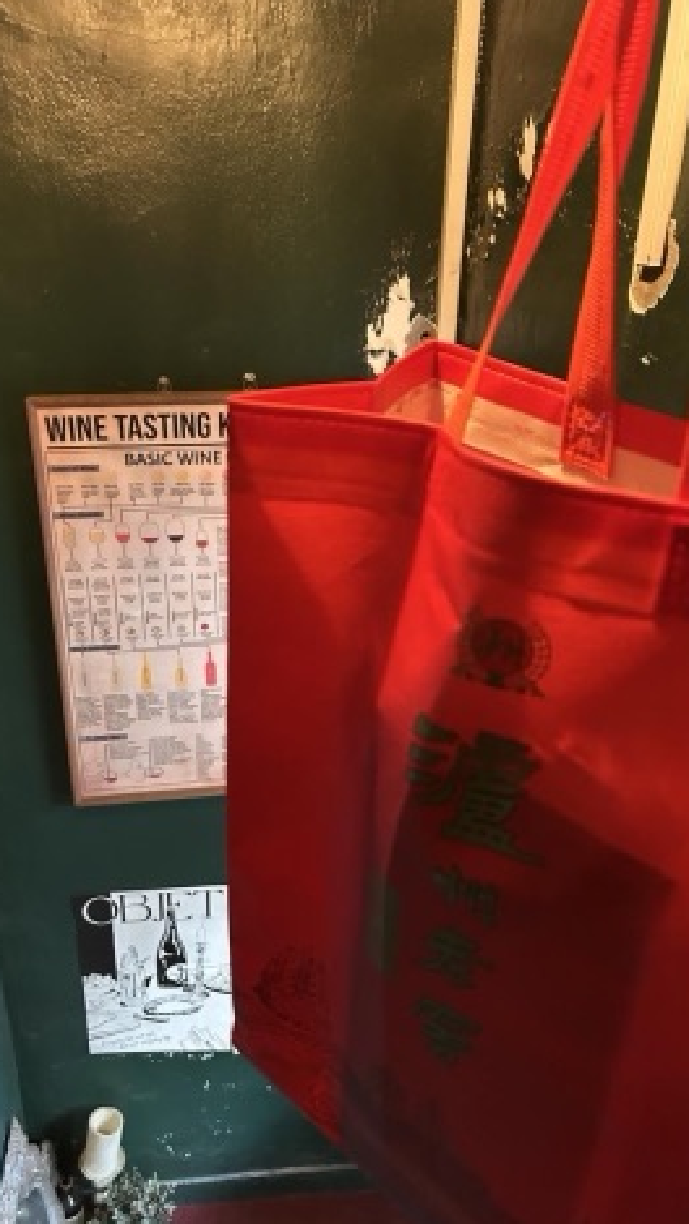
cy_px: 624
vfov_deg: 66.1
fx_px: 941
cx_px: 284
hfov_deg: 40.1
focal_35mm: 29
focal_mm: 5.7
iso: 500
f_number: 1.5
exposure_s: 1/30
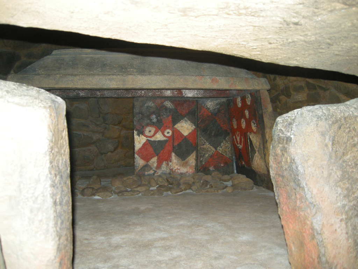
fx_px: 362
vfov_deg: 40.7
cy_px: 134
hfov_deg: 52.6
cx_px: 179
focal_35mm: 35
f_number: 2.7
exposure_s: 1/60
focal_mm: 7.5
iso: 180
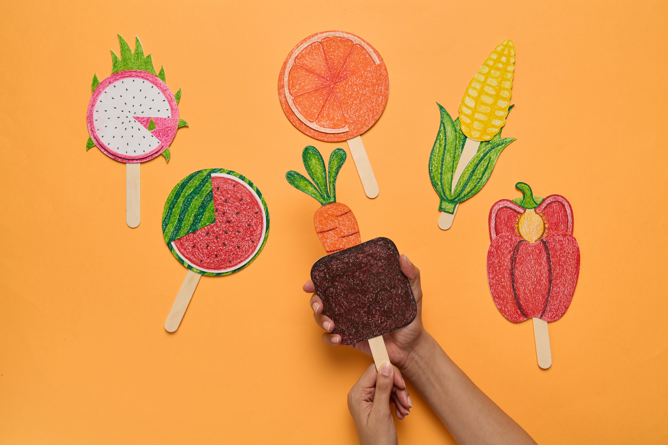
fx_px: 761
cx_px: 334
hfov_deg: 47.4
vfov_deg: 32.6
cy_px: 222
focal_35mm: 41
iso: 125
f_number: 10
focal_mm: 41
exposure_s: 1/125
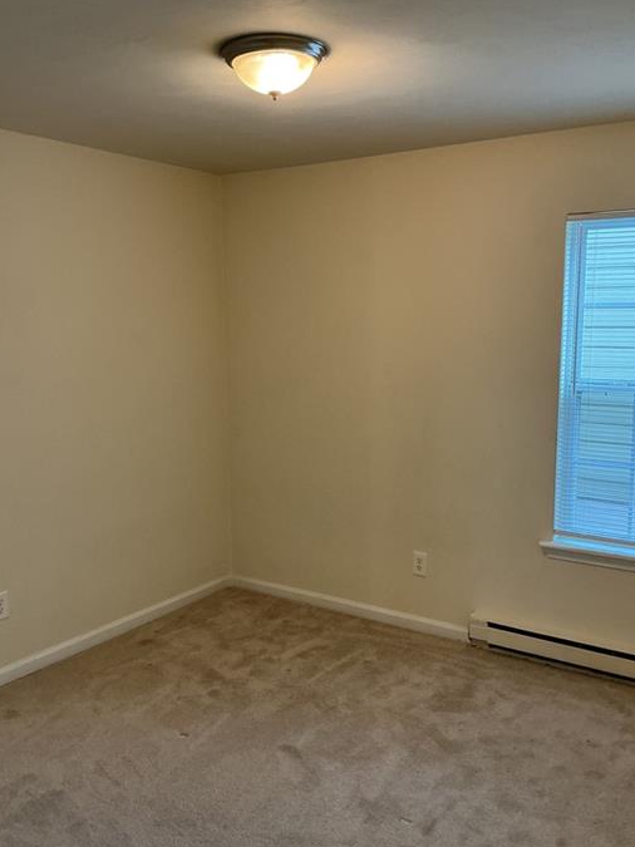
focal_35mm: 33
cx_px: 312
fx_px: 807
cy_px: 438
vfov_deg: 55.3
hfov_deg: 42.9
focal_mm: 3
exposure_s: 1/60
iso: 125
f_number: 1.8
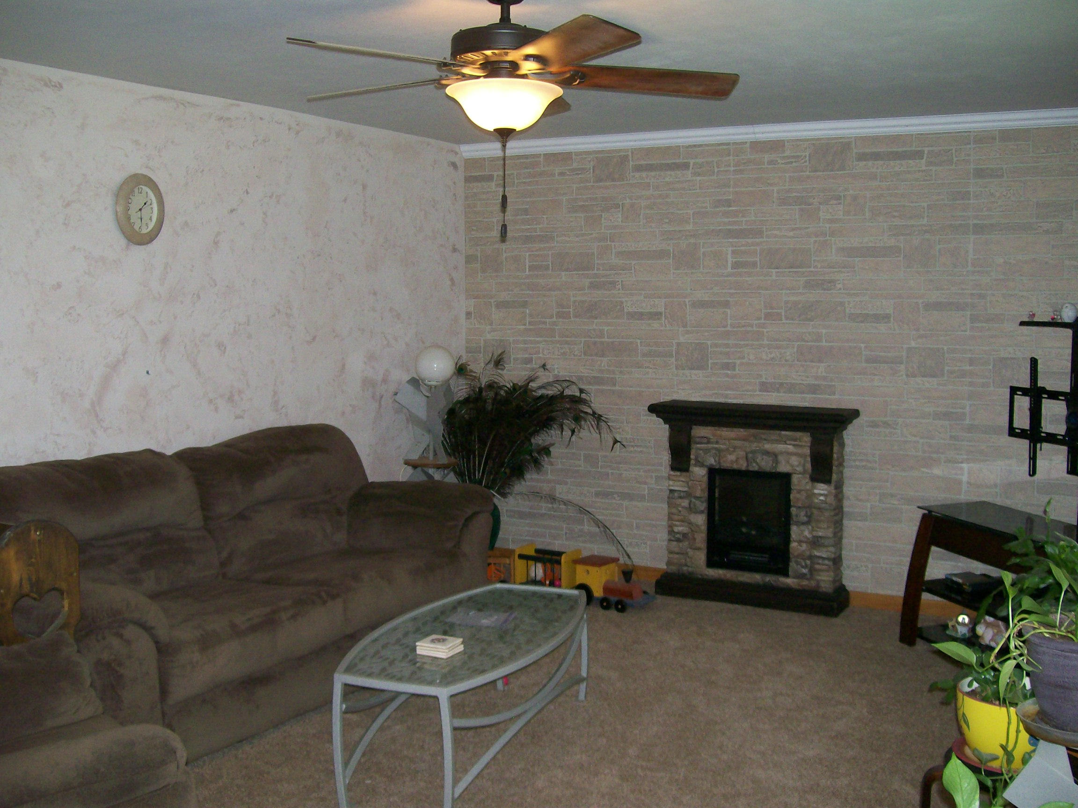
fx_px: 1121
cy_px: 404
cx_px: 539
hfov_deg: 51.4
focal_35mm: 36
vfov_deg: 39.7
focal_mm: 6
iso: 140
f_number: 2.7
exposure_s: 1/64
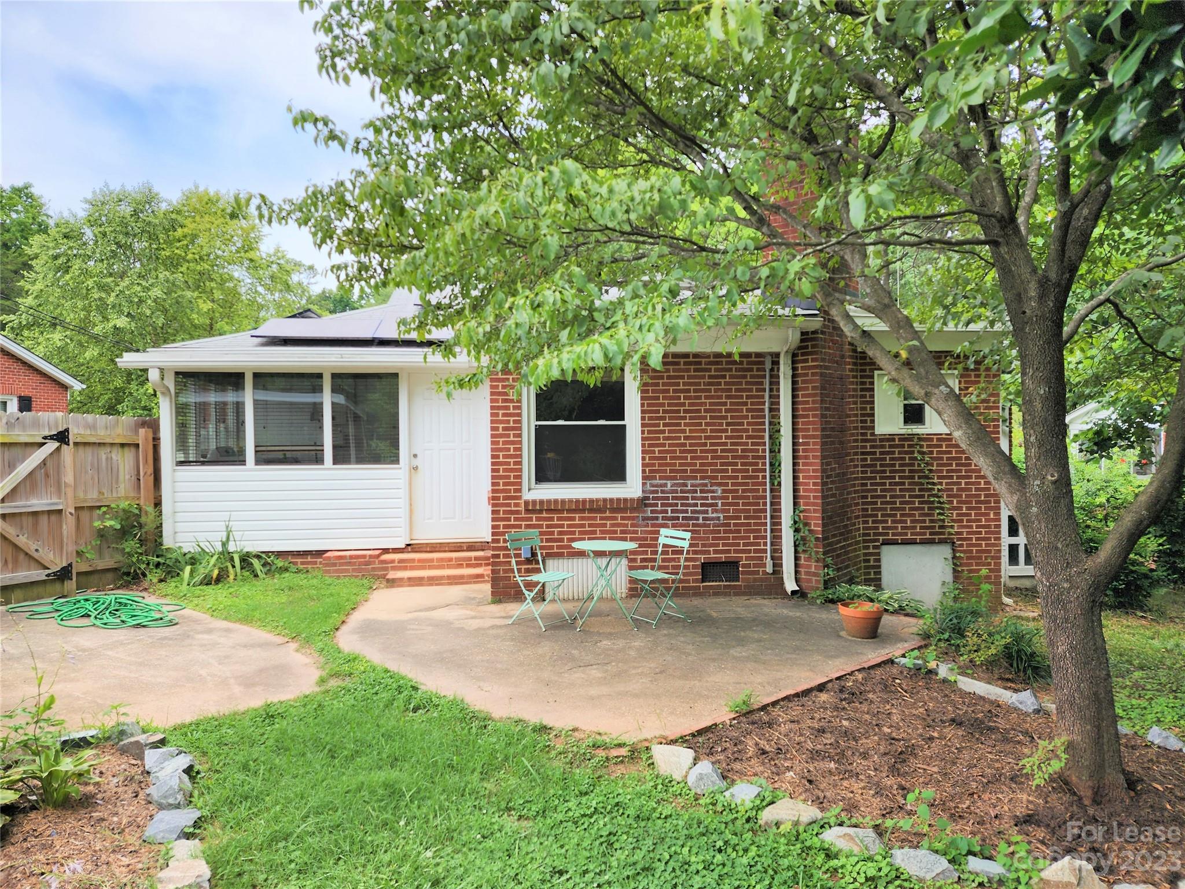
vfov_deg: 58.9
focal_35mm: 23
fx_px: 787
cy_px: 444
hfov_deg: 73.9
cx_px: 592
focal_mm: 6.4
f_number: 1.8
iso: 12
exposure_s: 1/361
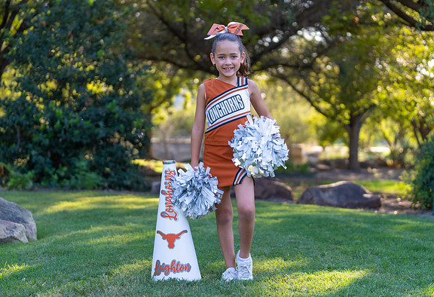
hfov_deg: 27.1
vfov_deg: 18.7
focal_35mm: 74
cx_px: 221
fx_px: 899
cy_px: 148
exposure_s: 1/320
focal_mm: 70
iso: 200
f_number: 2.8
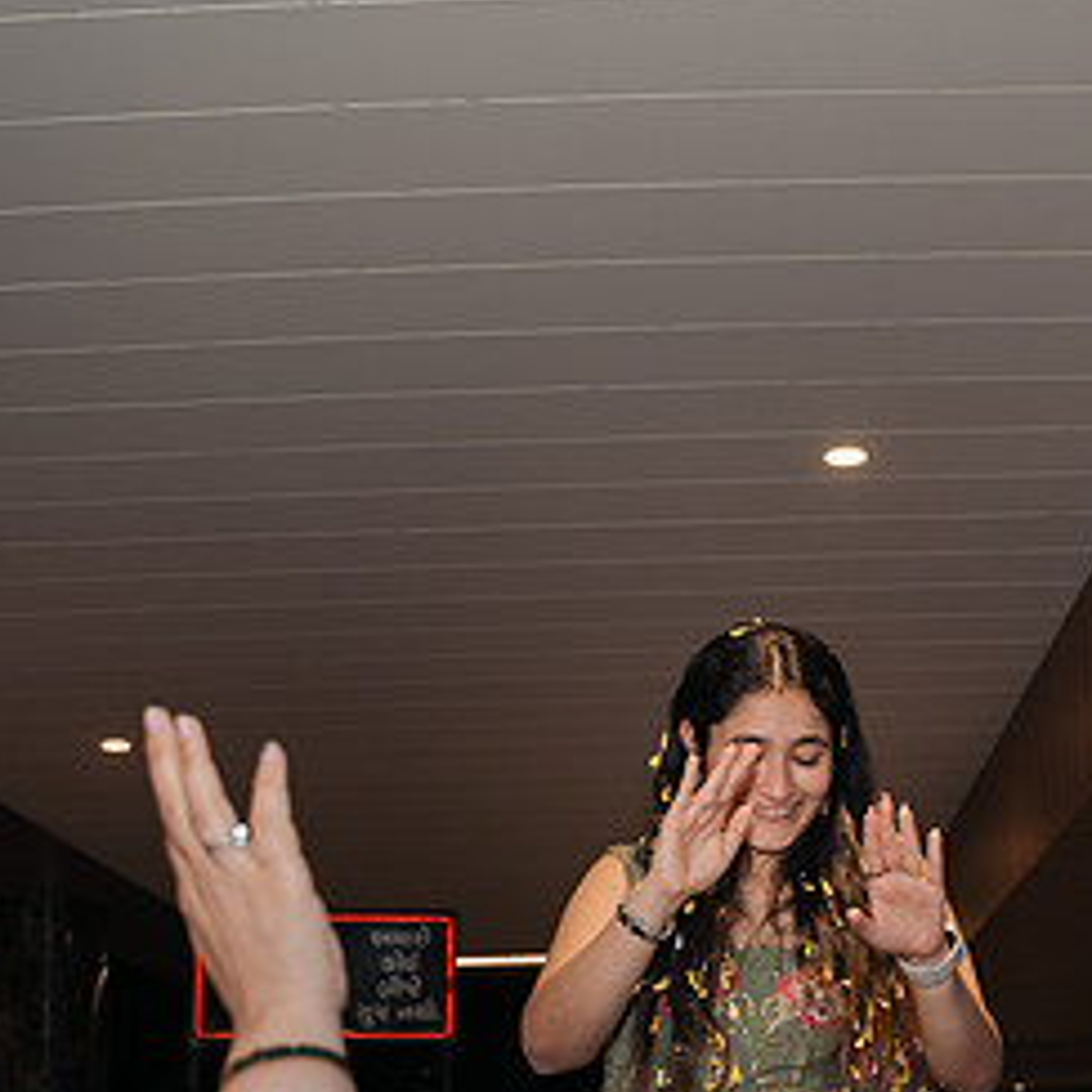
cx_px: 752
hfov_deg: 28.8
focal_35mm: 59
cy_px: 831
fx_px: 2106
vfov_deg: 28.6
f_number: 2.8
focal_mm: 24
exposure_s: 1/200
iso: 500
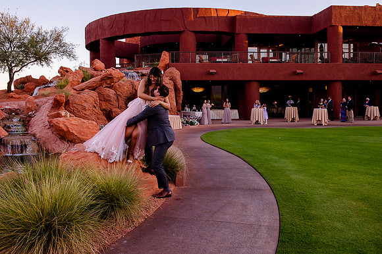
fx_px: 372
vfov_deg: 37.7
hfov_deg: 54.3
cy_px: 114
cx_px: 184
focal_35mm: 35
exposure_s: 1/160
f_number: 8
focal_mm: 31
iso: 640
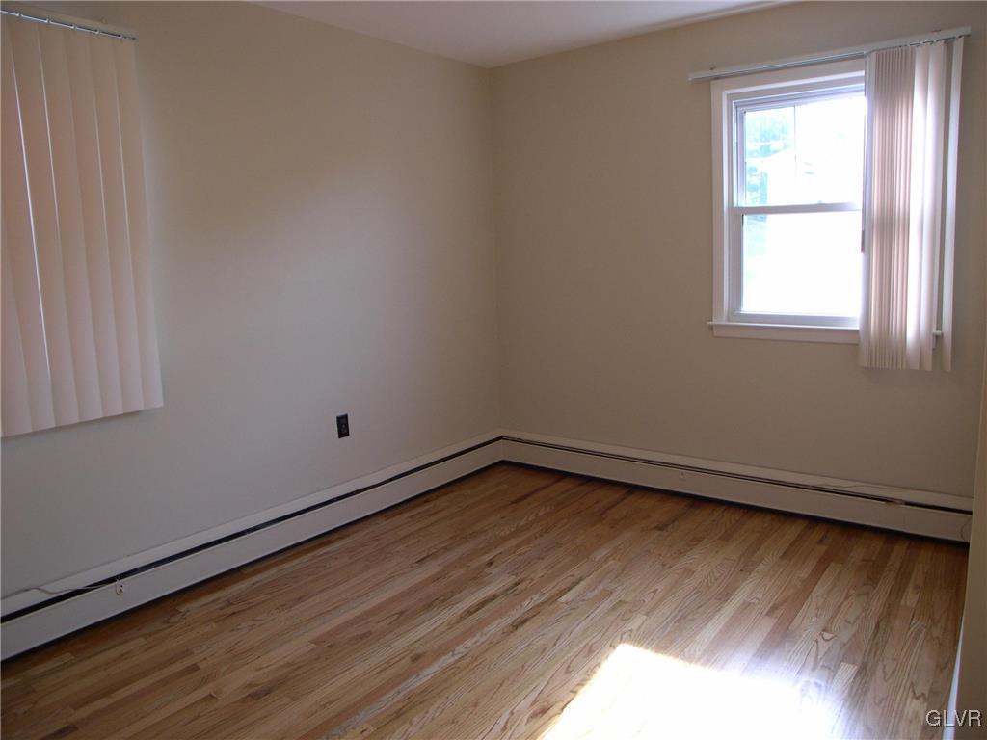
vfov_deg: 37.7
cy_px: 370
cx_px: 494
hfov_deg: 49.0
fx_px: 1083
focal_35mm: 38
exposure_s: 1/45.4
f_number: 2.8
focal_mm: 8
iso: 100
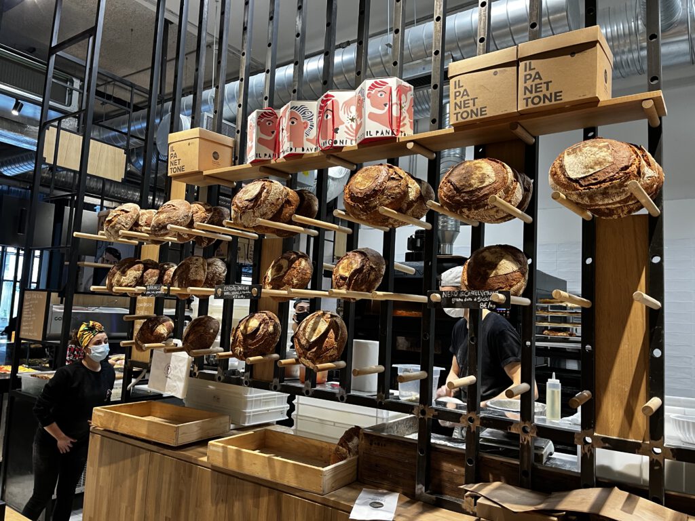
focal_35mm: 26
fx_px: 522
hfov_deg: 67.3
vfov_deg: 53.1
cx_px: 348
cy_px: 260
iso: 125
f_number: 1.6
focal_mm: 5.1
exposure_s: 1/50
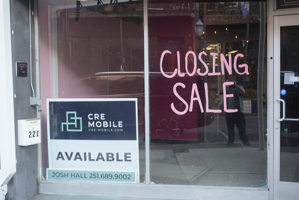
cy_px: 100
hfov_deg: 42.3
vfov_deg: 28.9
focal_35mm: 46
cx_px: 150
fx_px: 386
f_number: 5
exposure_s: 1/160
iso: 2000
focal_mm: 31
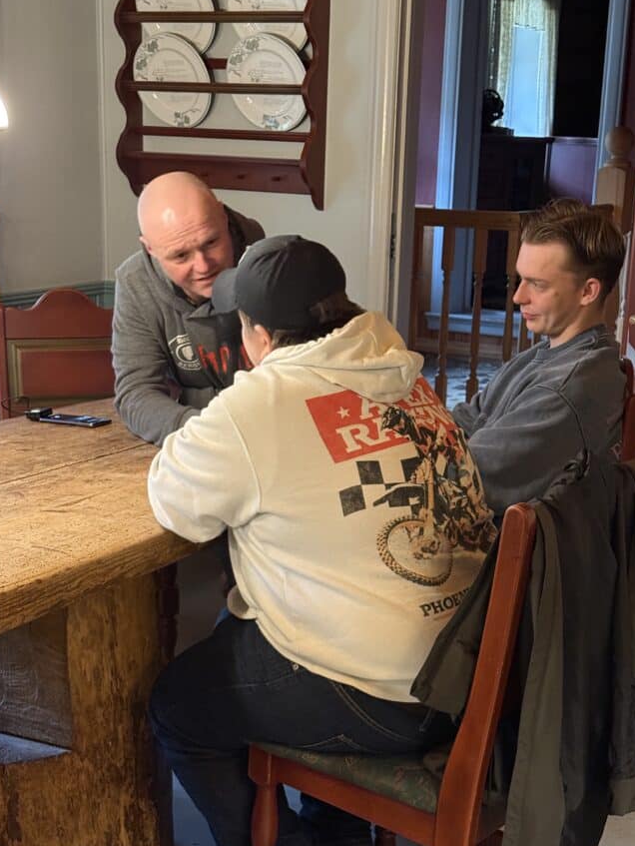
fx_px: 1418
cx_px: 327
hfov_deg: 25.2
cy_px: 502
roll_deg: -1.7
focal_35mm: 58
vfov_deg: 33.1
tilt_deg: -14.5
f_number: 1.78
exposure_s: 1/25
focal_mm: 6.76
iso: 500
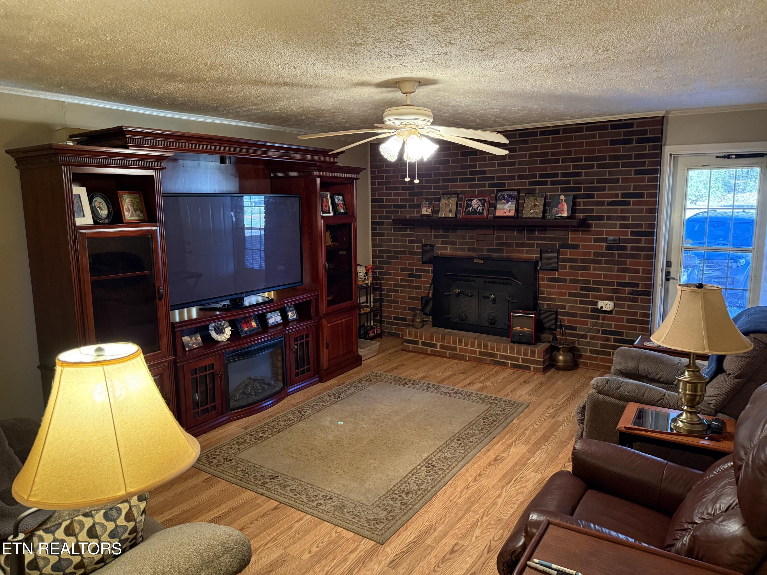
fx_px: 532
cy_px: 288
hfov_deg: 71.6
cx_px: 384
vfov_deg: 56.8
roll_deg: +0.4
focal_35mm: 24
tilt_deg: -8.1
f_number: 1.78
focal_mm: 6.76
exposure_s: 1/60
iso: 640
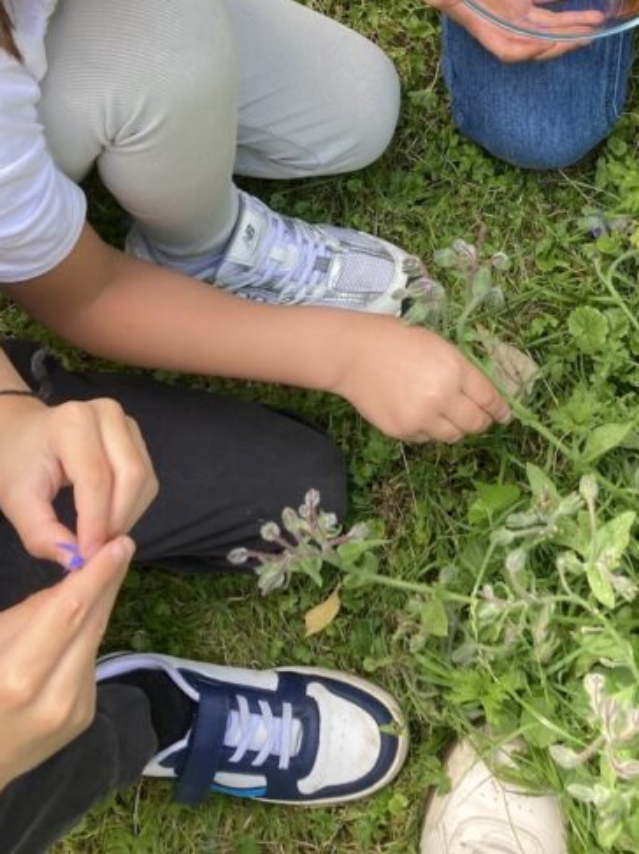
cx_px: 407
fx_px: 1453
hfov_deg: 24.7
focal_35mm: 59
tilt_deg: -77.3
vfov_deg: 31.5
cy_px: 123
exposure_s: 1/121
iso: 25
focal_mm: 3.99
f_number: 1.8
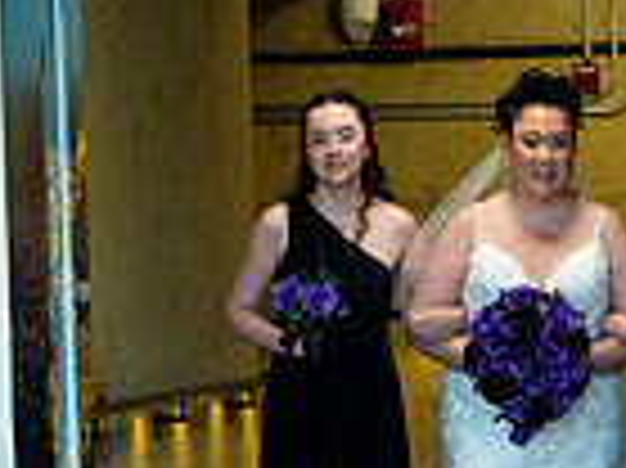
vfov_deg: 7.4
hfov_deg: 9.8
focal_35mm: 201
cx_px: 603
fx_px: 3632
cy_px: 389
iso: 640
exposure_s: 1/1600
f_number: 3.2
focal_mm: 50
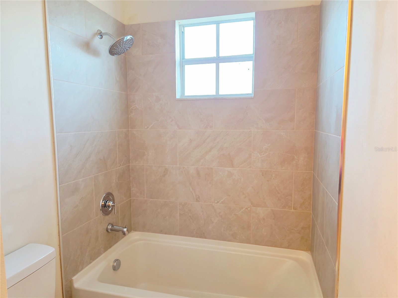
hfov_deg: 73.9
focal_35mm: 23
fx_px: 264
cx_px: 199
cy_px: 149
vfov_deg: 58.9
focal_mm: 6.3
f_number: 1.7
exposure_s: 1/120
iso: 400
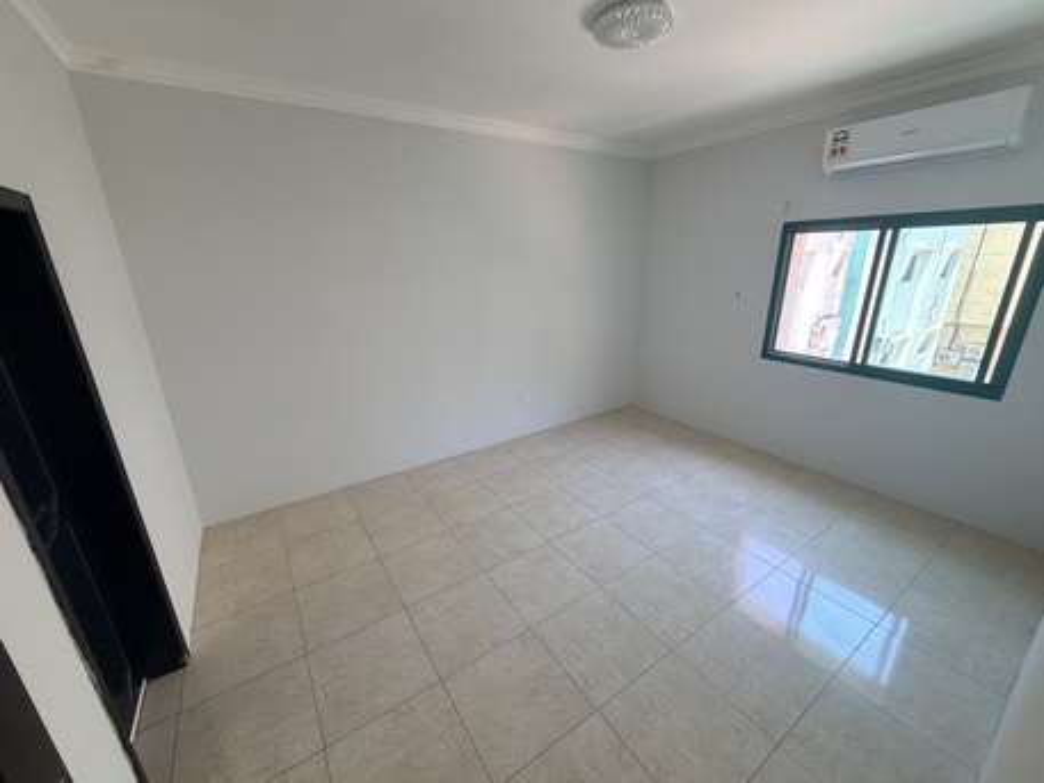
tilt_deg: -17.5
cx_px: 522
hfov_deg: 102.0
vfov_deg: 85.7
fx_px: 422
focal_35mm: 14
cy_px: 392
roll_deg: +0.0
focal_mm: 2.22
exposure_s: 1/121
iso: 160
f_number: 2.2
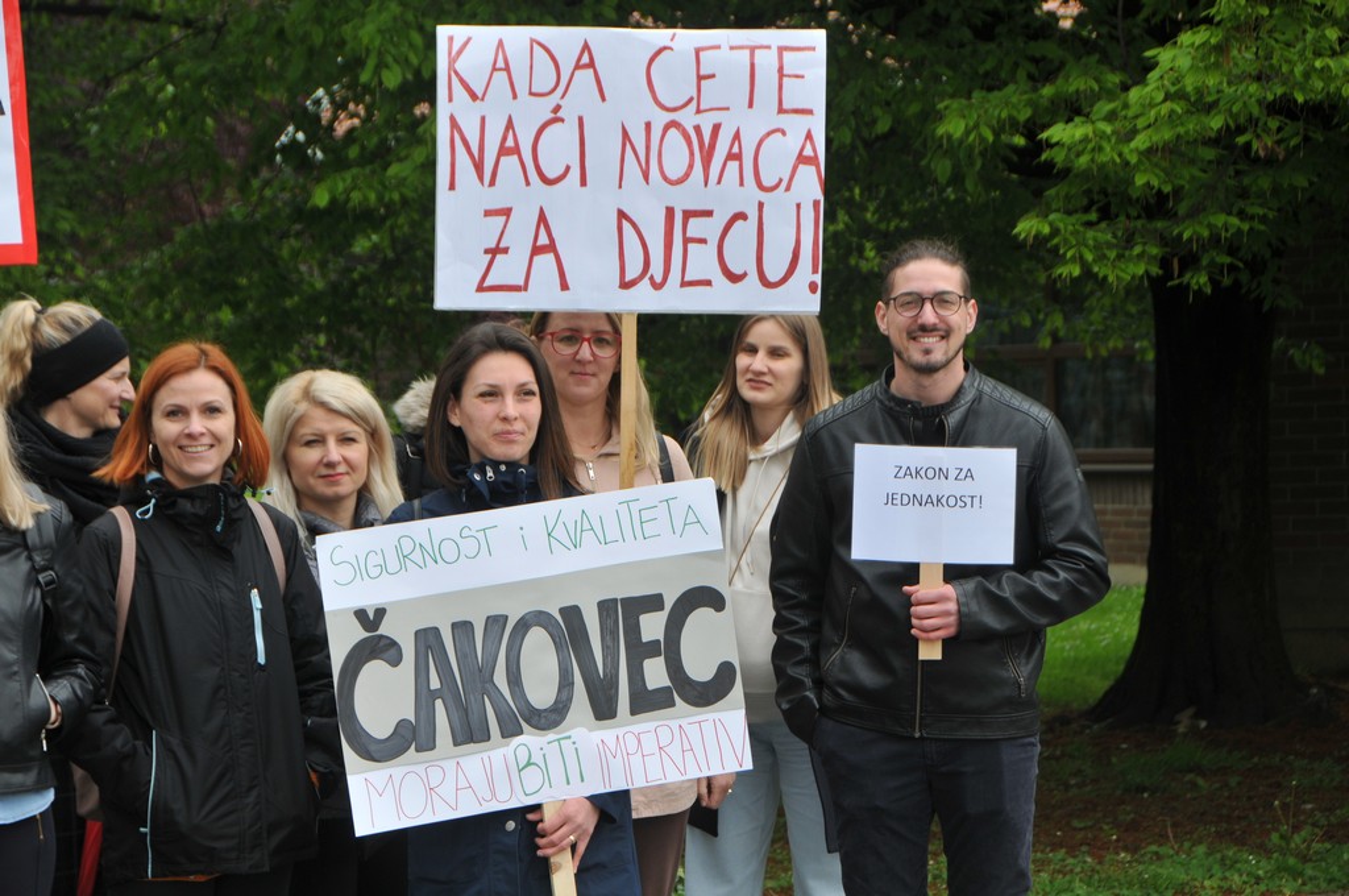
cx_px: 674
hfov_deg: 14.4
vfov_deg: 9.6
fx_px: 5333
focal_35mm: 142
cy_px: 448
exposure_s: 1/250
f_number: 8
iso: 200
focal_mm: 95
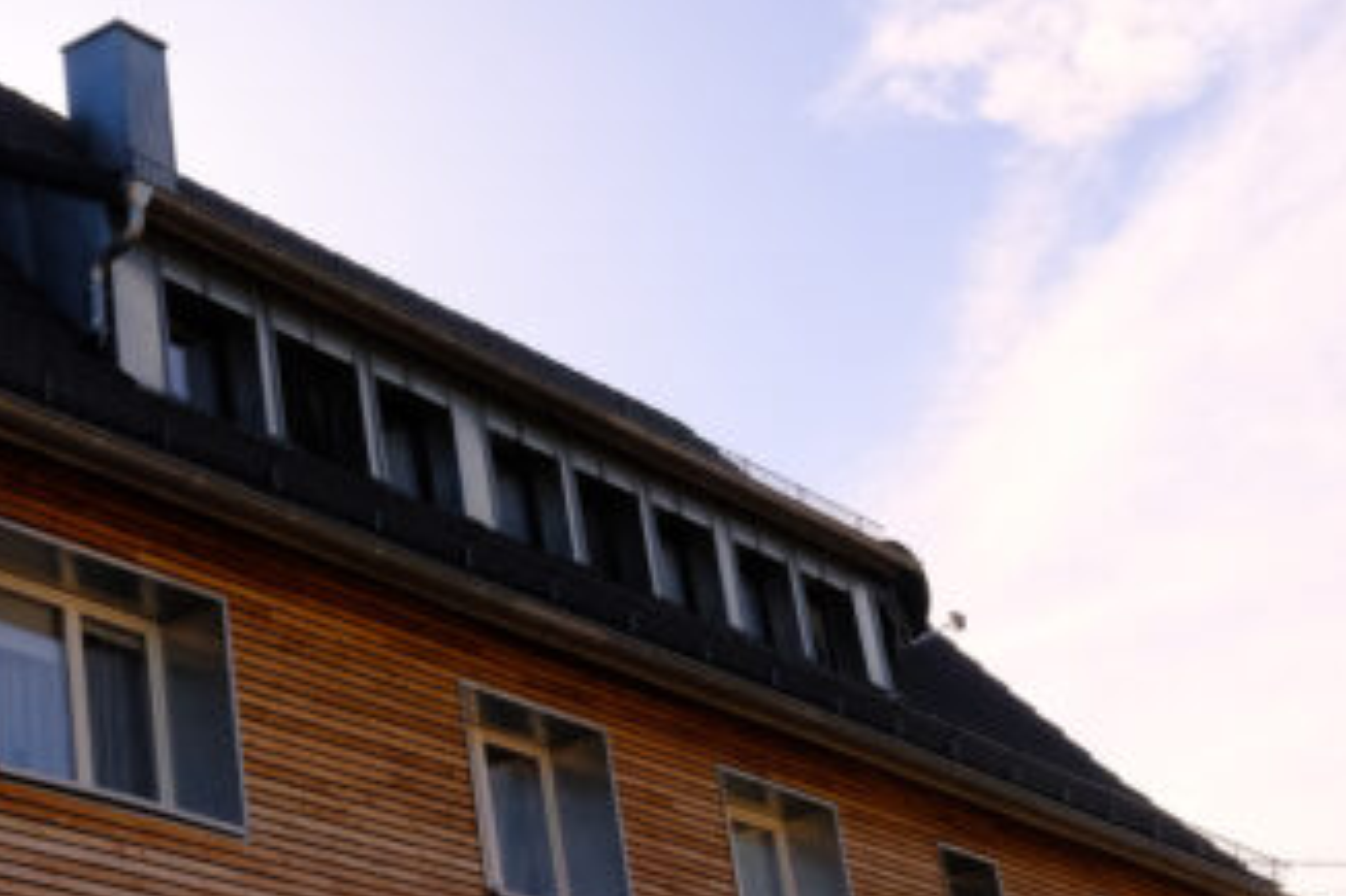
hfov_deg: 26.2
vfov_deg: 18.6
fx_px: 2728
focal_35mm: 73
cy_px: 318
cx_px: -21
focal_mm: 20.8
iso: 1600
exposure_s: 1/2000
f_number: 10
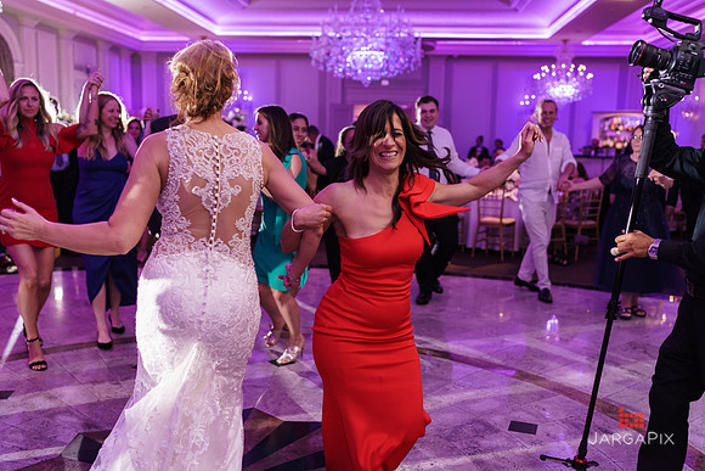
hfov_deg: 54.4
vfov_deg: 37.9
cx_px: 352
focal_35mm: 35
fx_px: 686
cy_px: 236
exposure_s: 1/200
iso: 1600
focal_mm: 35
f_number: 2
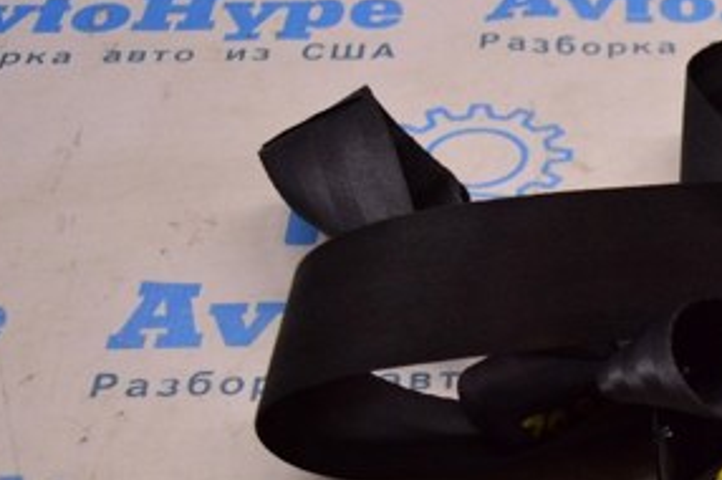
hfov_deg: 20.7
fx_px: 1883
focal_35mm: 94
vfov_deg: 14.4
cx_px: 790
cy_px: 416
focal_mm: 28
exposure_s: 1/400
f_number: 4.2
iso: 1600
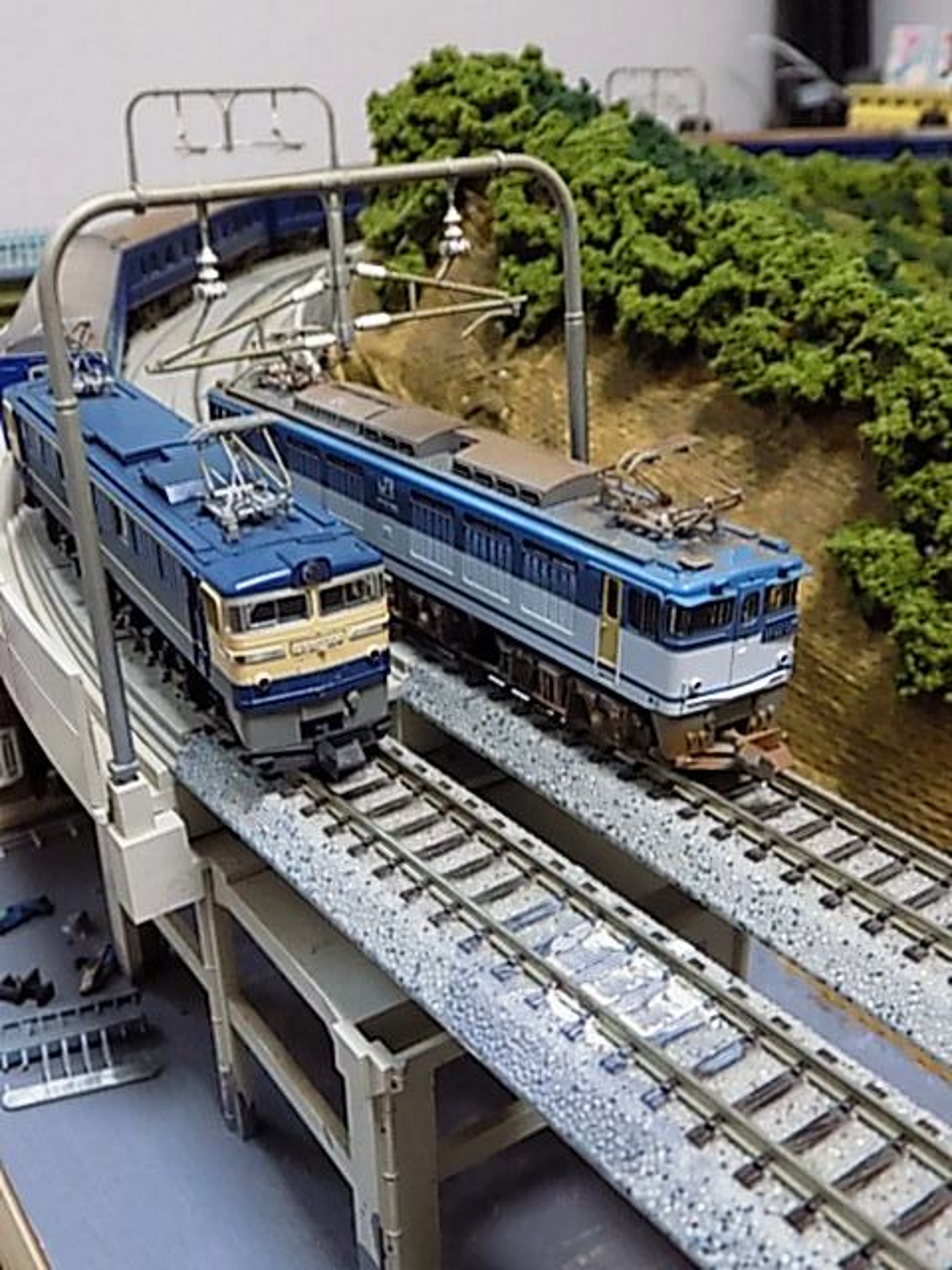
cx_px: 476
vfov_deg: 54.0
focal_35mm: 34
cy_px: 635
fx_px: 1247
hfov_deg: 41.8
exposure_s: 1/15
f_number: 3.4
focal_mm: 6.1
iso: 400
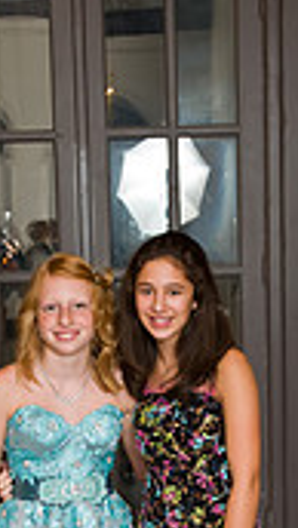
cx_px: 146
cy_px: 442
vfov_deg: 21.9
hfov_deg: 12.6
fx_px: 1346
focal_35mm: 96
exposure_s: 1/125
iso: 1600
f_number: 5.6
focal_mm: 35
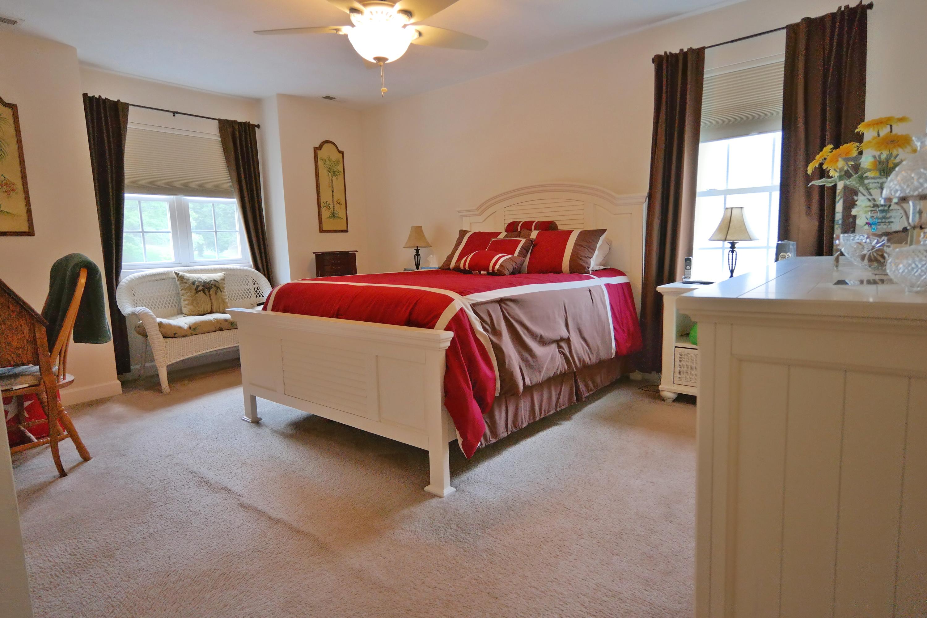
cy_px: 309
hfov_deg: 90.0
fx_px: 463
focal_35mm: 18
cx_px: 464
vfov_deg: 67.4
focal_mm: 12
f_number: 4
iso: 800
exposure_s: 1/60
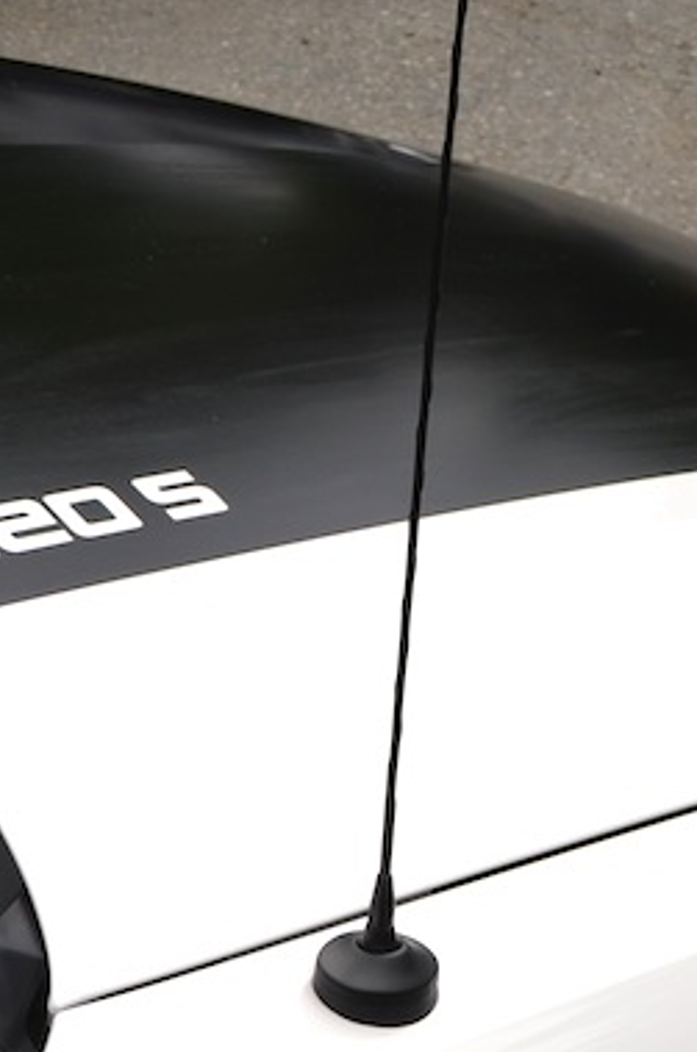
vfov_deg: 16.7
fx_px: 3326
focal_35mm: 114
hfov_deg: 12.0
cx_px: 435
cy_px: 1474
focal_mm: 24
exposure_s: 1/250
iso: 100
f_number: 8
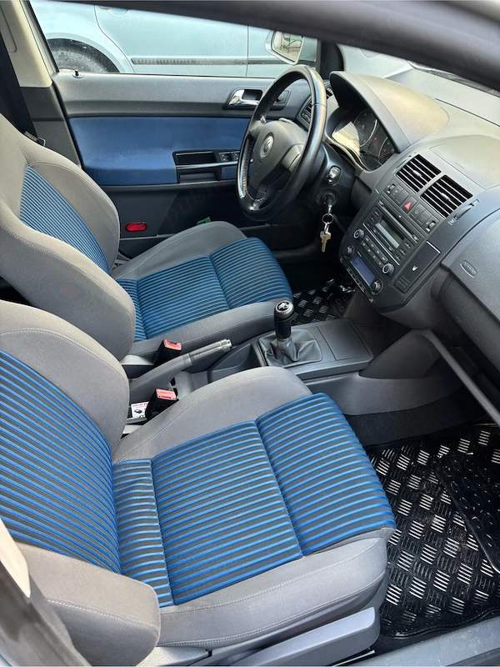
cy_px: 334
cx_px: 250
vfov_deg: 67.3
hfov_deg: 53.1
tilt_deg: -38.5
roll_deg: -3.3
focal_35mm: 26
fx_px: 501
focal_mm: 5.96
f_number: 1.6
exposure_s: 1/63
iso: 125
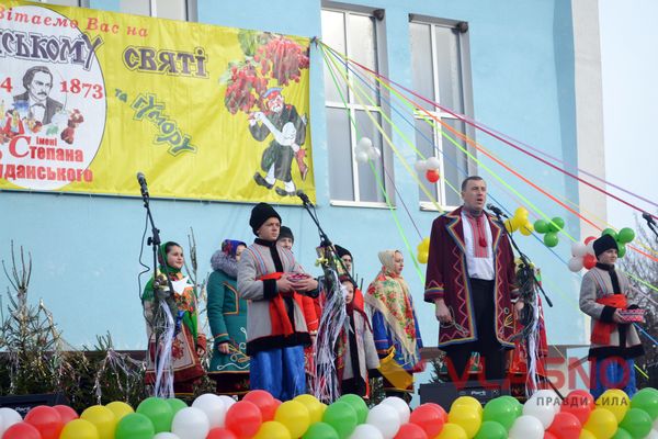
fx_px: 1371
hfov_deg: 27.0
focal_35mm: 75
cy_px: 220
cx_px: 329
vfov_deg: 18.2
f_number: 6.3
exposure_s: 1/160
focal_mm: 50
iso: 100
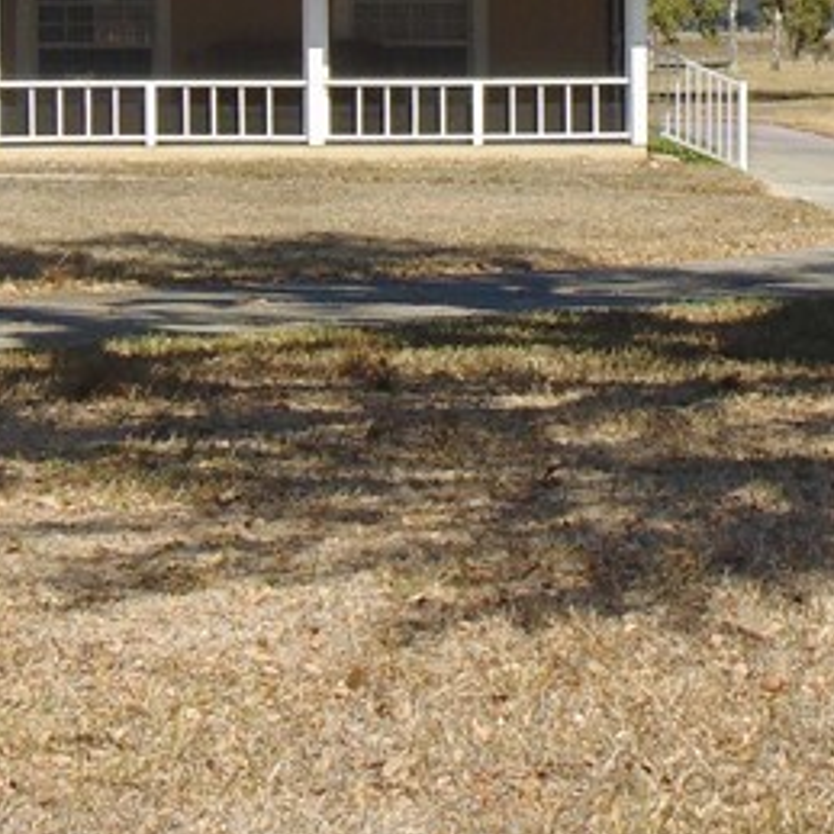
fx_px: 4007
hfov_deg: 11.9
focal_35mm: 147
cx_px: 480
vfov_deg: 11.8
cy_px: -3
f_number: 8.7
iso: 80
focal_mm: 7.6
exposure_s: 1/250
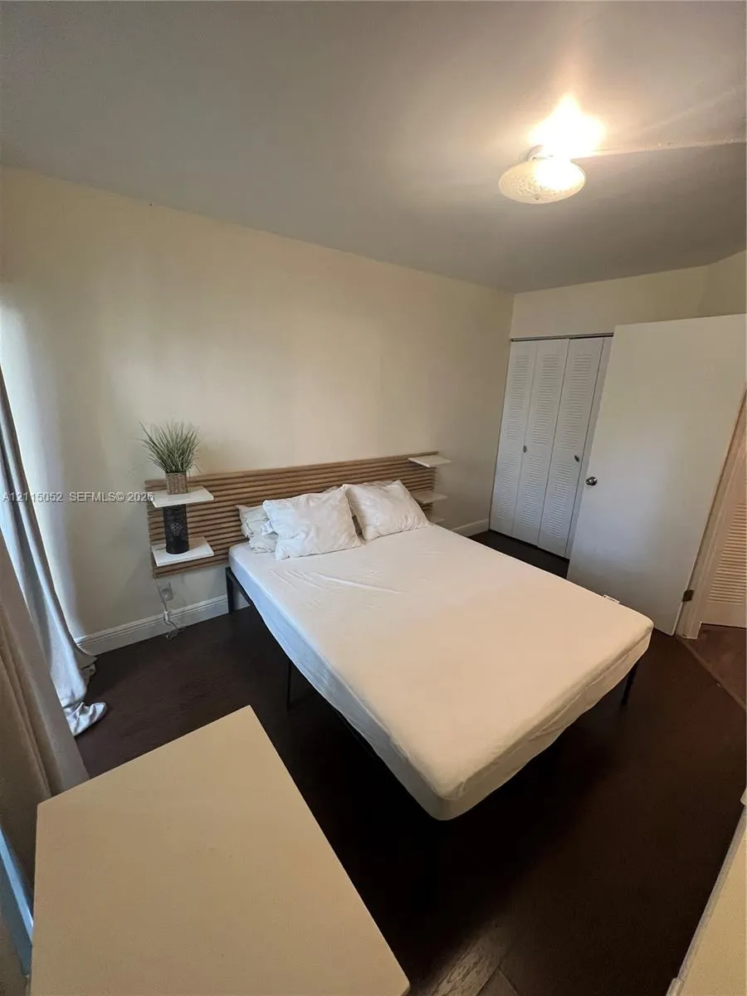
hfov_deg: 89.9
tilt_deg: -17.0
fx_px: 374
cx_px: 374
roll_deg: -2.1
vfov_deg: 106.2
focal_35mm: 13
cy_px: 498
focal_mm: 1.57
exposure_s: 1/60
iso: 320
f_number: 1.8
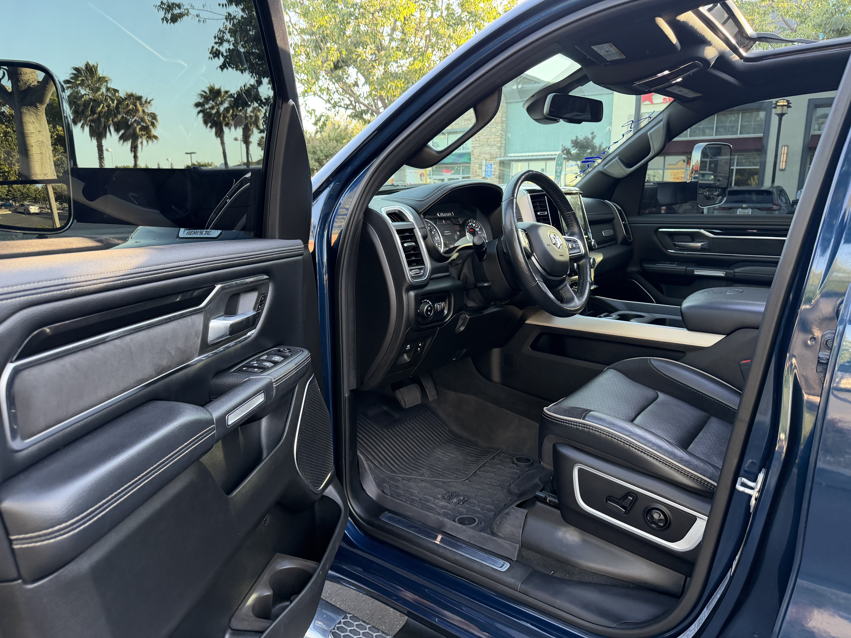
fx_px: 590
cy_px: 319
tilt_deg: -12.7
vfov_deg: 56.8
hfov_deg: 71.6
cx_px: 426
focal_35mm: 24
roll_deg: +1.3
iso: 200
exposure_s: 1/142
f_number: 1.78
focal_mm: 6.76
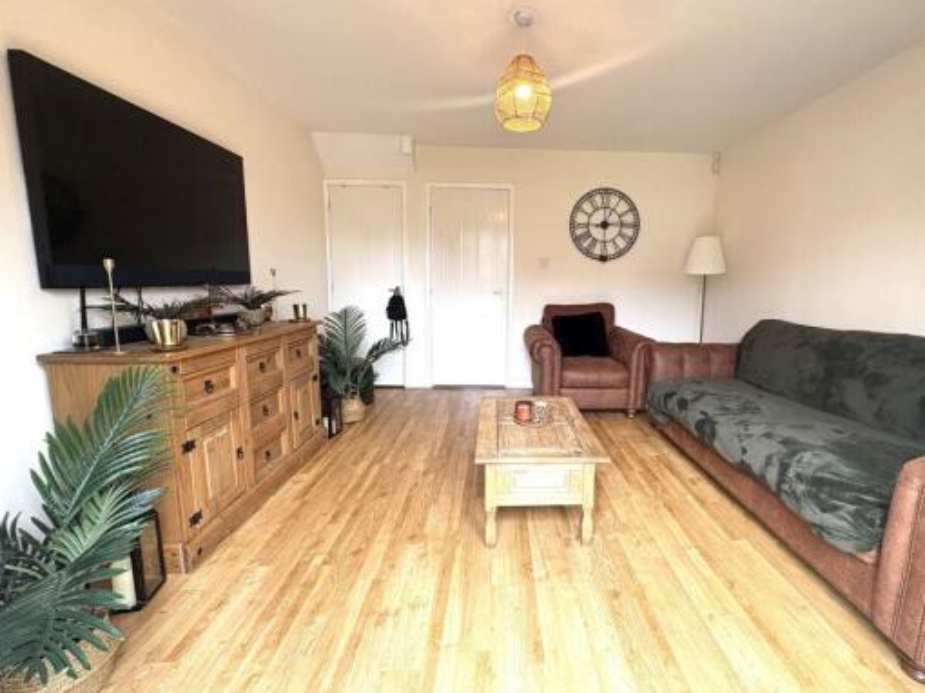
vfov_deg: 78.1
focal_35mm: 16
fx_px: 427
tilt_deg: -7.8
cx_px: 514
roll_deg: -0.7
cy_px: 342
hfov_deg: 94.1
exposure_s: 1/100
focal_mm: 2.22
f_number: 2.2
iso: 125
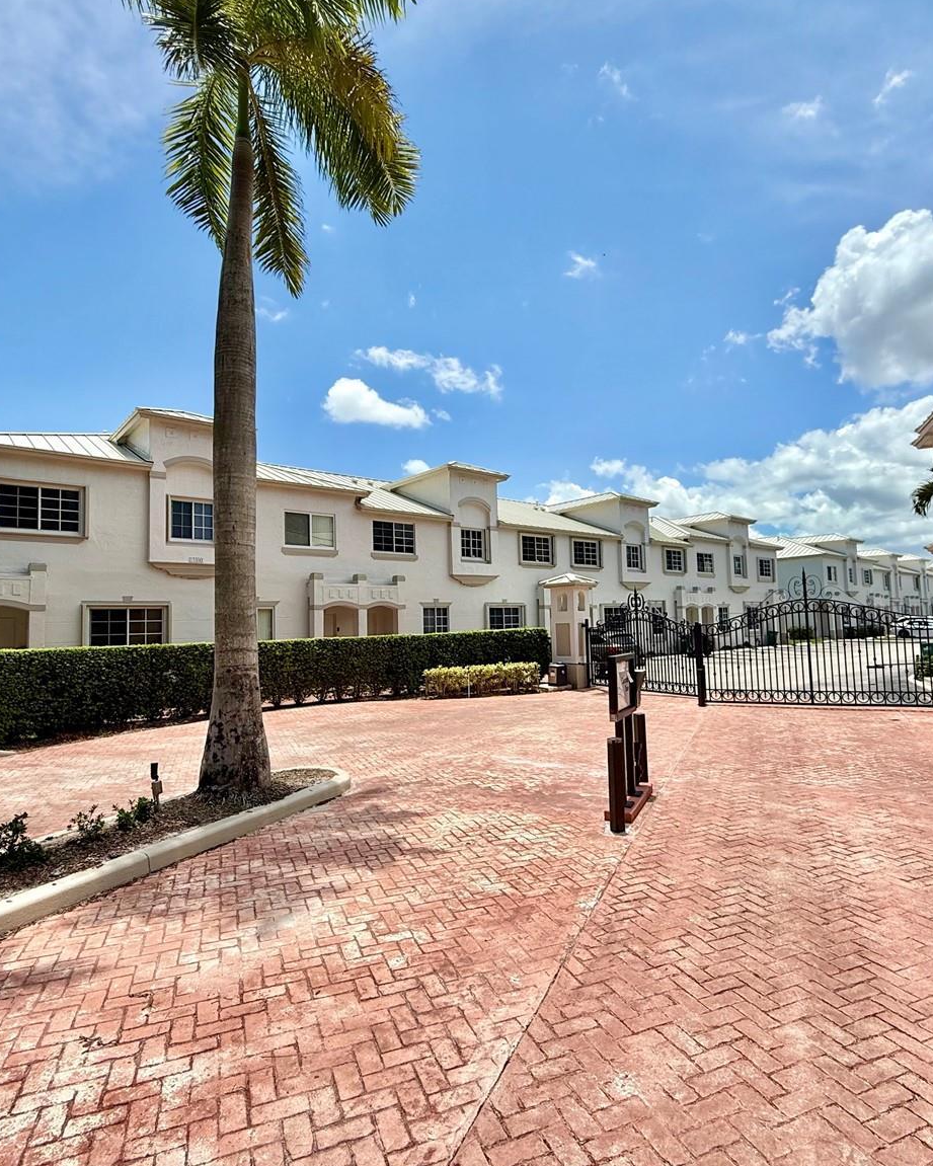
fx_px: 656
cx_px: 474
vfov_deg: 83.3
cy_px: 581
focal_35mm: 19
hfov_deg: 70.9
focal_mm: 2.22
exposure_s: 1/3125
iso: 50
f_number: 2.2
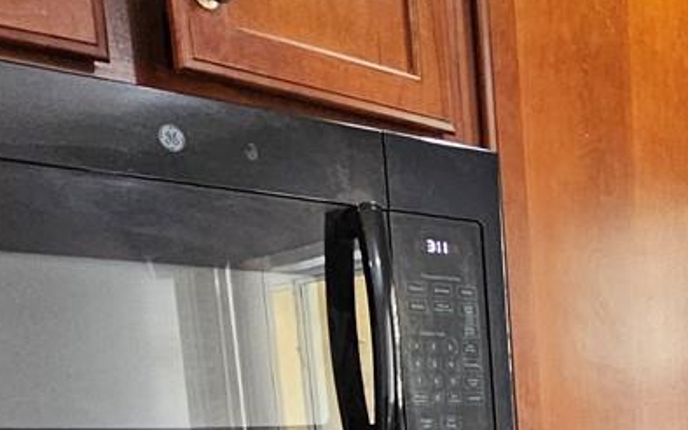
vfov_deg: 20.0
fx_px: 1050
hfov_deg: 31.8
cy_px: 647
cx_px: 770
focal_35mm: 56
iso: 320
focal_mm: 2.2
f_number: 2.2
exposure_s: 1/60
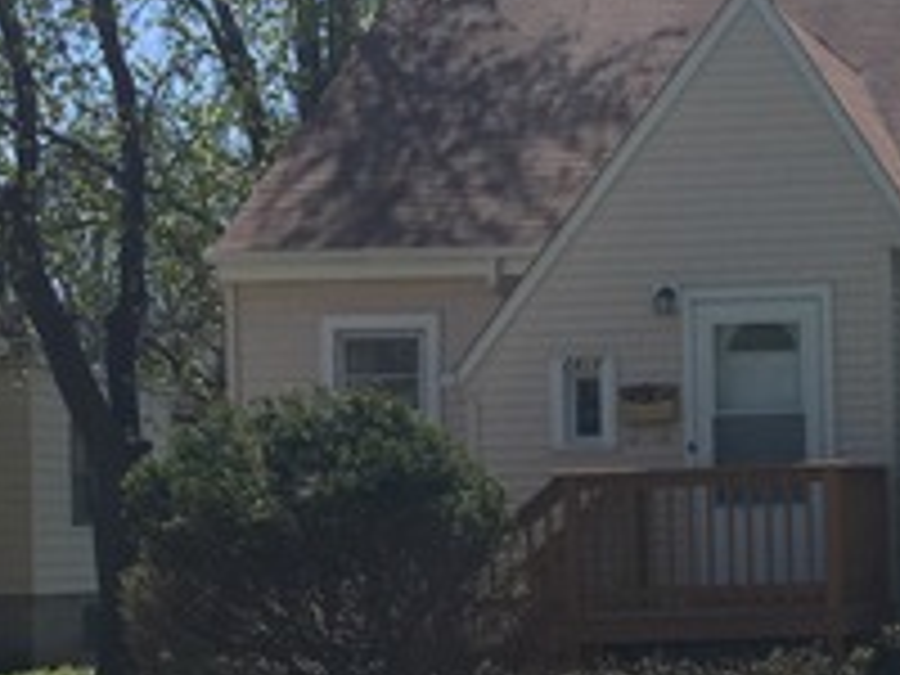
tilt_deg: +0.8
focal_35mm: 93
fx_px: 2418
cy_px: 477
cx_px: 1188
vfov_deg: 15.8
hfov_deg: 19.4
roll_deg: +1.7
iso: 32
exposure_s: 1/2083
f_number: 2.2
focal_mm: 4.15
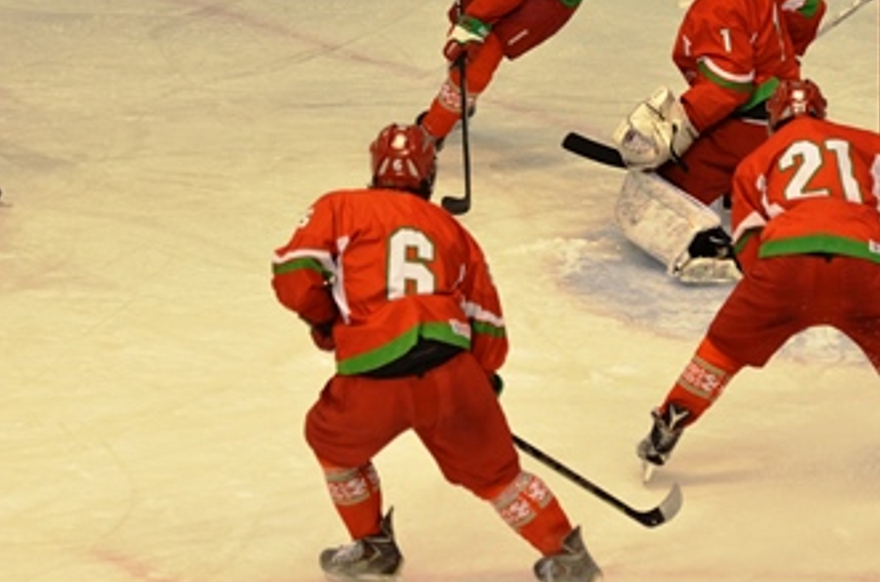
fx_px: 7437
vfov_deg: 4.5
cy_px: 72
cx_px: 518
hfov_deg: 6.8
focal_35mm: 305
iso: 1250
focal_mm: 105
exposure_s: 1/640
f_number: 2.8
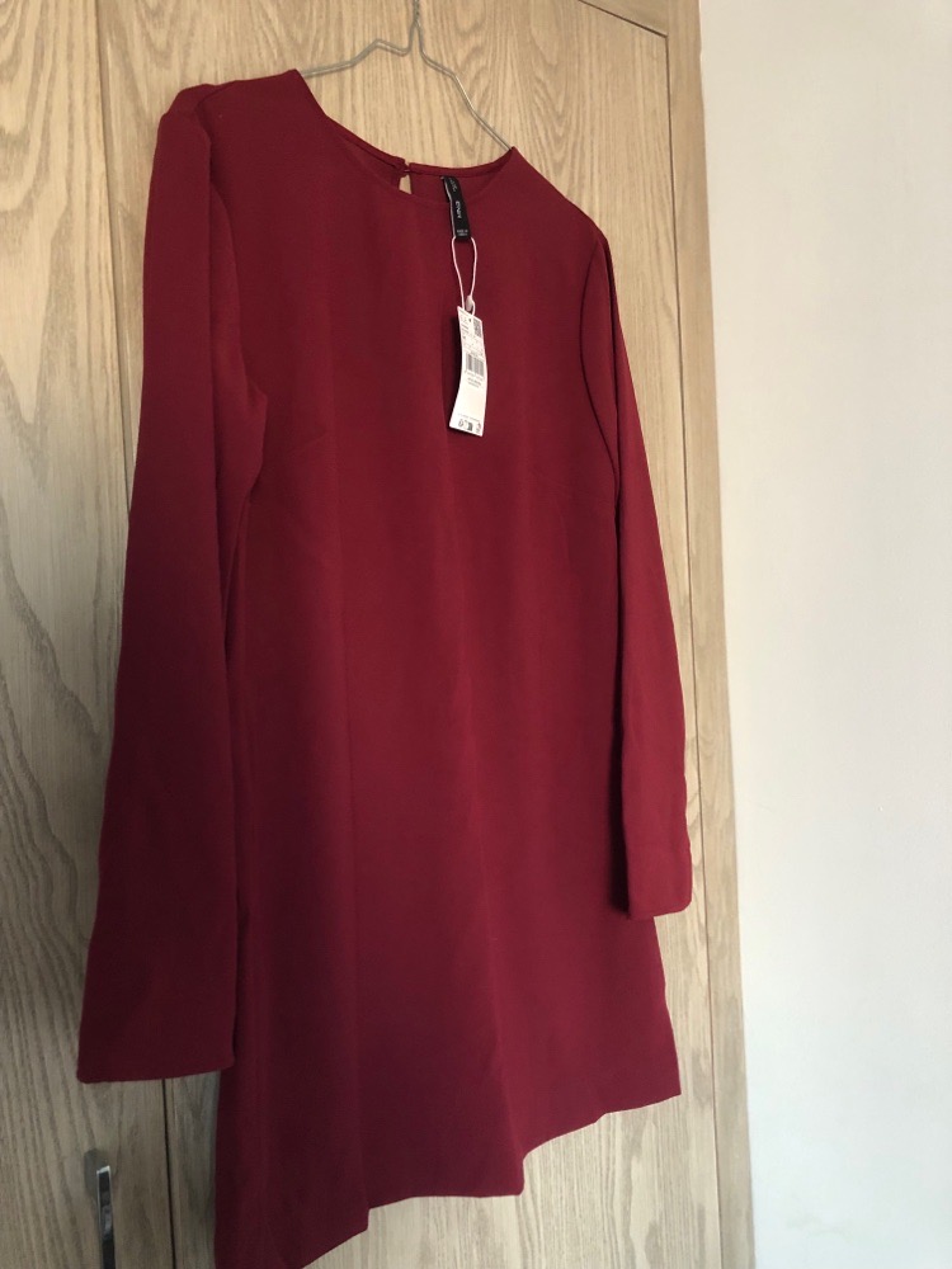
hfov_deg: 49.7
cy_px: 634
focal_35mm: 28
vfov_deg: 63.4
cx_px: 476
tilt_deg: -1.6
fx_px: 1027
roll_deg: +3.2
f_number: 1.8
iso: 100
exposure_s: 1/15
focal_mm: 3.99
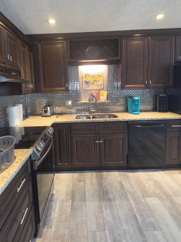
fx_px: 139
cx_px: 76
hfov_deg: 65.6
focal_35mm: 20
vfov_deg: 81.2
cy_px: 104
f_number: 2.2
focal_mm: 2.2
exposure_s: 1/60
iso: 250
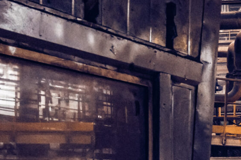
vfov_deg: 12.3
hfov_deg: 16.6
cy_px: 149
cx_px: 381
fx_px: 736
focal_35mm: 110
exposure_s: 1/60
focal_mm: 24
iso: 800
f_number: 5.6
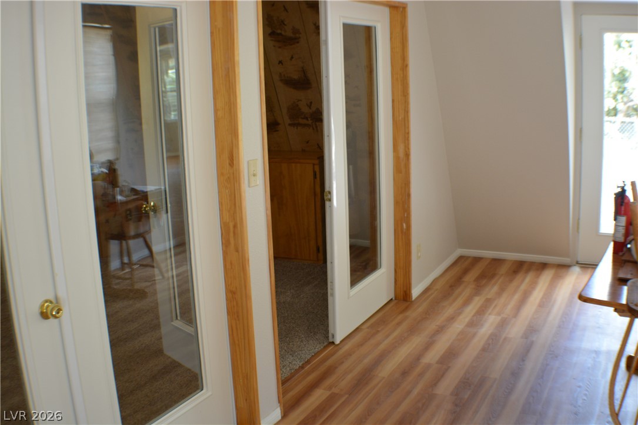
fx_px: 957
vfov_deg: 25.1
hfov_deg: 36.9
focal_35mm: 54
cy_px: 212
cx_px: 319
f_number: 5
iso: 800
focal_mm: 36
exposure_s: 1/60
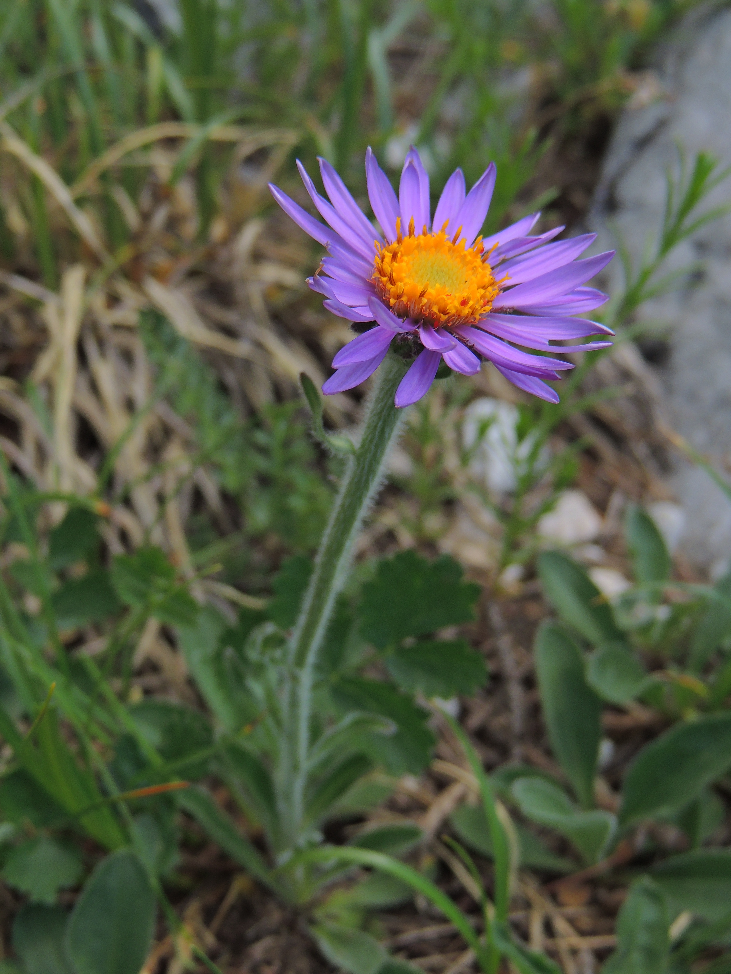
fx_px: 1323
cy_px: 487
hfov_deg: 30.9
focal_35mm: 47
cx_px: 366
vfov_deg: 40.4
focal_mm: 8.3
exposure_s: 1/500
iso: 100
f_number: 3.5
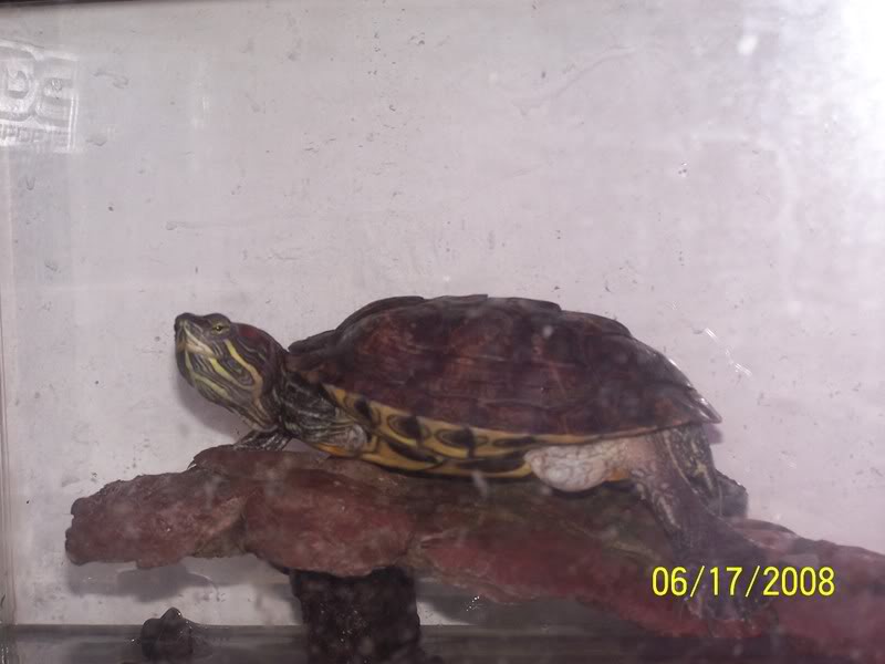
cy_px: 332
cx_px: 442
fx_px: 2684
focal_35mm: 105
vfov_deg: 14.1
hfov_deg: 18.7
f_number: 3.2
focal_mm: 17.5
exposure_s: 1/90
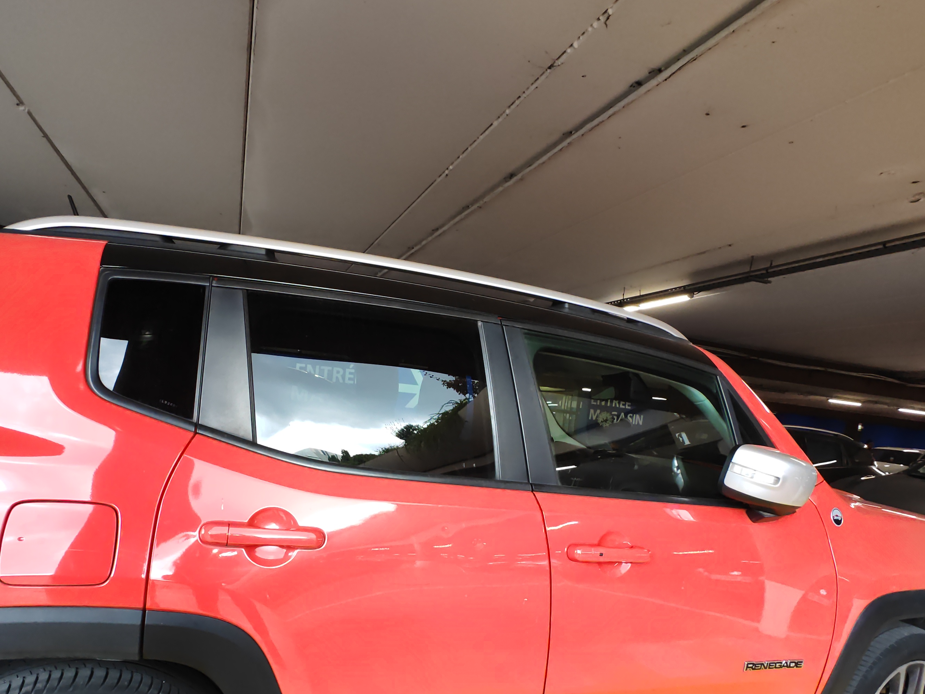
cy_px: 452
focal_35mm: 20
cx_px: 395
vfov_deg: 64.6
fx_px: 534
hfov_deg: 81.2
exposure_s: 1/50
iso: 200
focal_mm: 2.16
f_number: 2.2
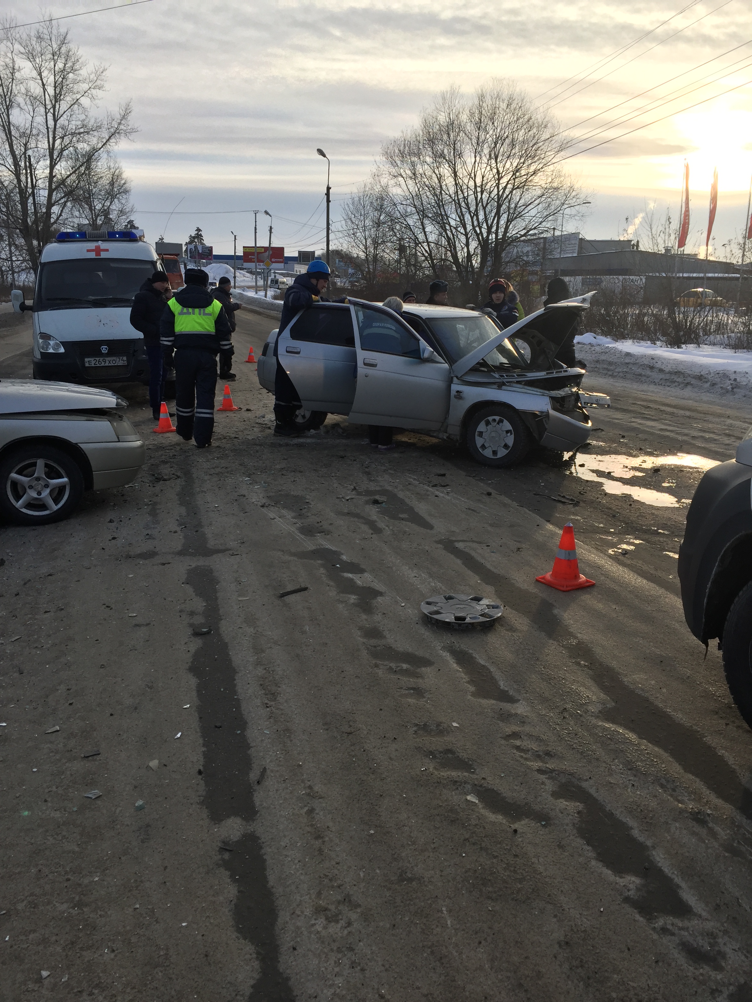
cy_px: 501
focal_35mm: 29
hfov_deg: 48.2
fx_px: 840
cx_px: 376
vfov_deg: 61.7
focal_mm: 4.15
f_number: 2.2
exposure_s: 1/1199
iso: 32
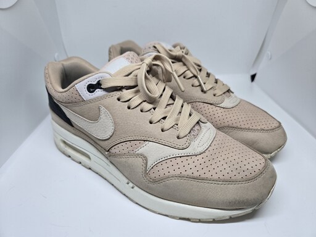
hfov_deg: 73.9
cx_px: 158
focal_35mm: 23
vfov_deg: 58.9
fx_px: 210
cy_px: 118
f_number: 1.8
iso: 100
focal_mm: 5.4
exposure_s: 1/180
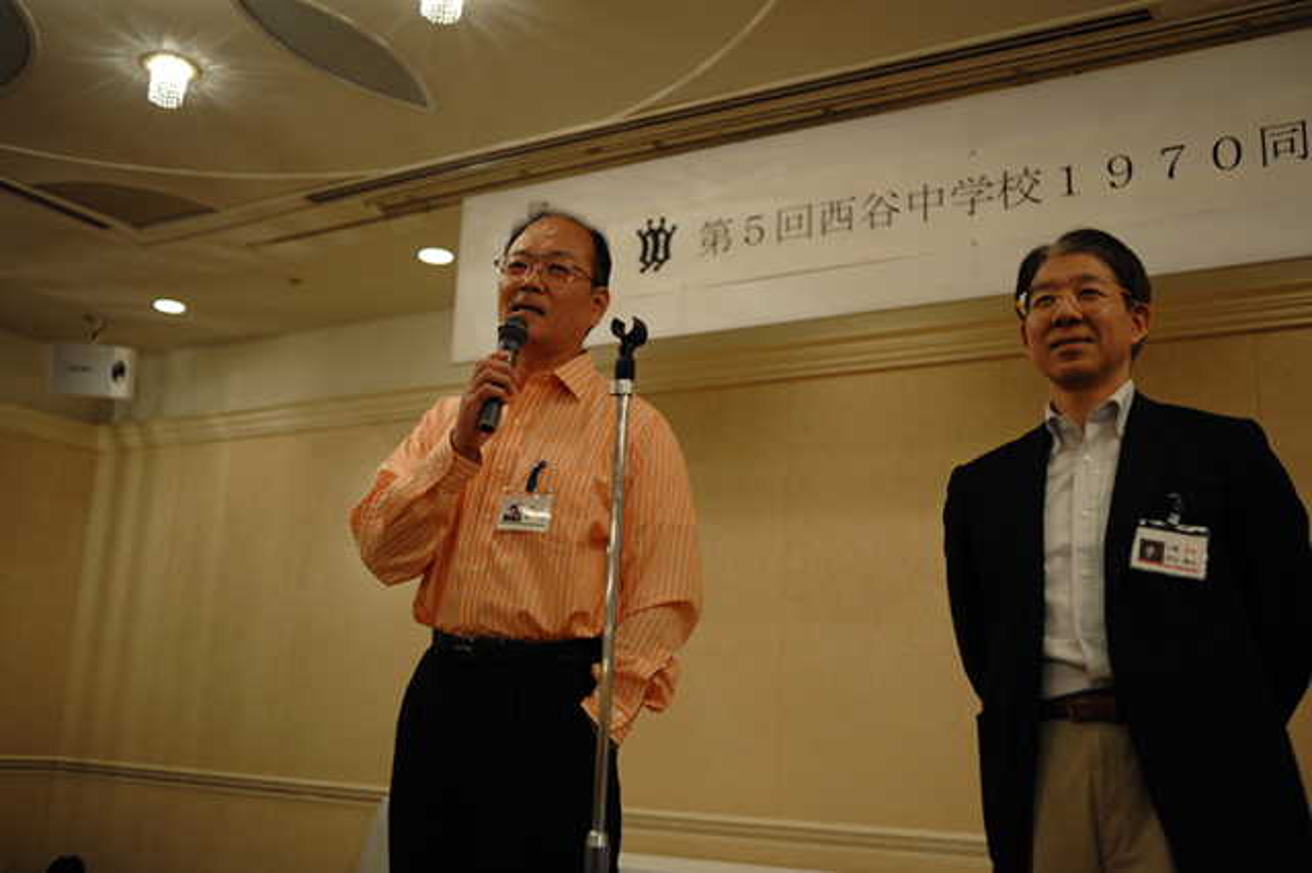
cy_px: 436
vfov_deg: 37.8
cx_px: 656
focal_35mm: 35
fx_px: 1275
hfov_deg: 54.5
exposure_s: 1/100
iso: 720
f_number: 2.8
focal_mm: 35
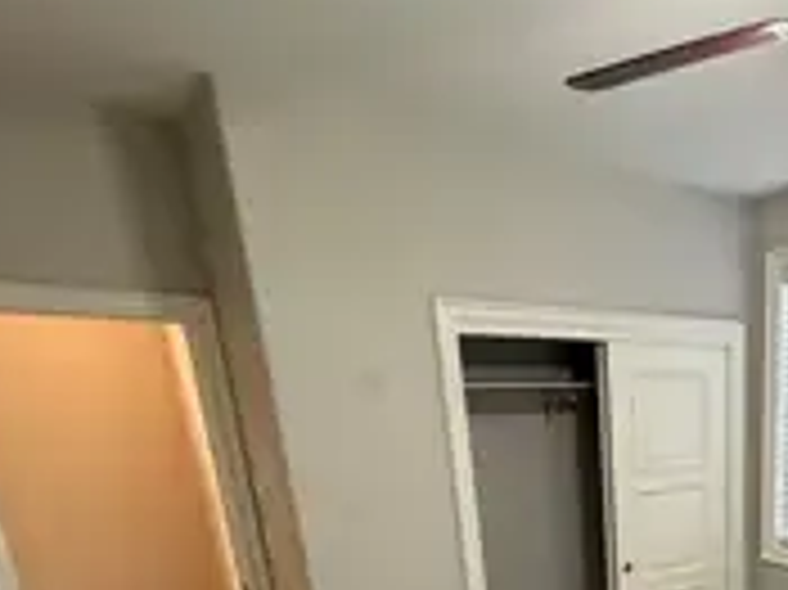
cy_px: 622
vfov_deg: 38.0
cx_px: 756
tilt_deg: -16.5
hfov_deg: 48.6
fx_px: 728
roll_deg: -1.9
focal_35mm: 32
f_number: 2.2
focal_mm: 2.22
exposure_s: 1/60
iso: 500
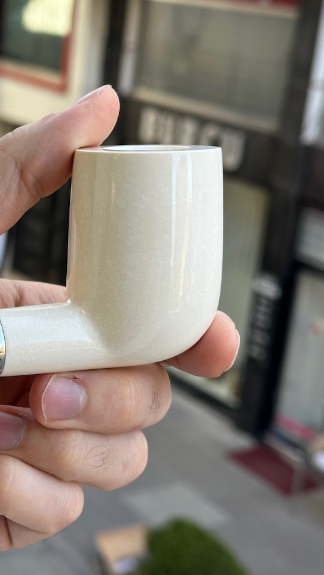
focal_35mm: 70
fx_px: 1069
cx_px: -54
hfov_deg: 16.6
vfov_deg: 30.1
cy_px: 288
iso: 64
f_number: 1.78
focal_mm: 6.86
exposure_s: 1/272
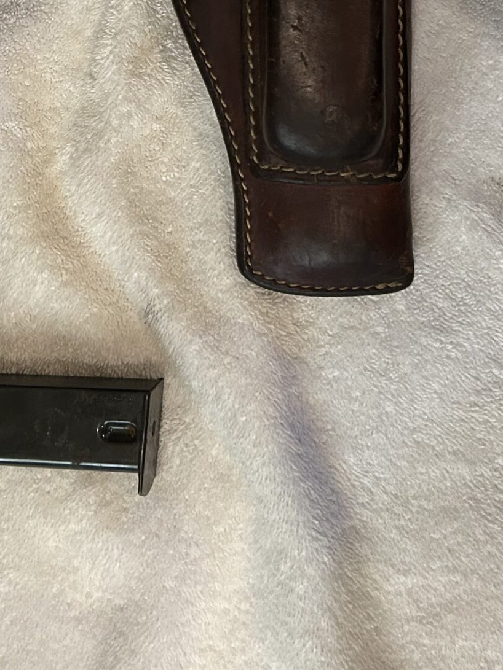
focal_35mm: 61
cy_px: 56
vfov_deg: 30.2
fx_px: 1182
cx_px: 71
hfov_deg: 23.5
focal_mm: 5.7
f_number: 1.5
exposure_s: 1/60
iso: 250
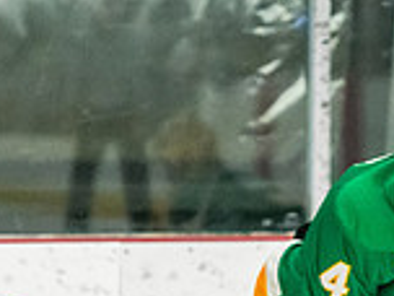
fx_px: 7182
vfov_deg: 2.4
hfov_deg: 3.1
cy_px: 445
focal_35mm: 631
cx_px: 462
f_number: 2.8
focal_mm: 120
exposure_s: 1/800
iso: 3200
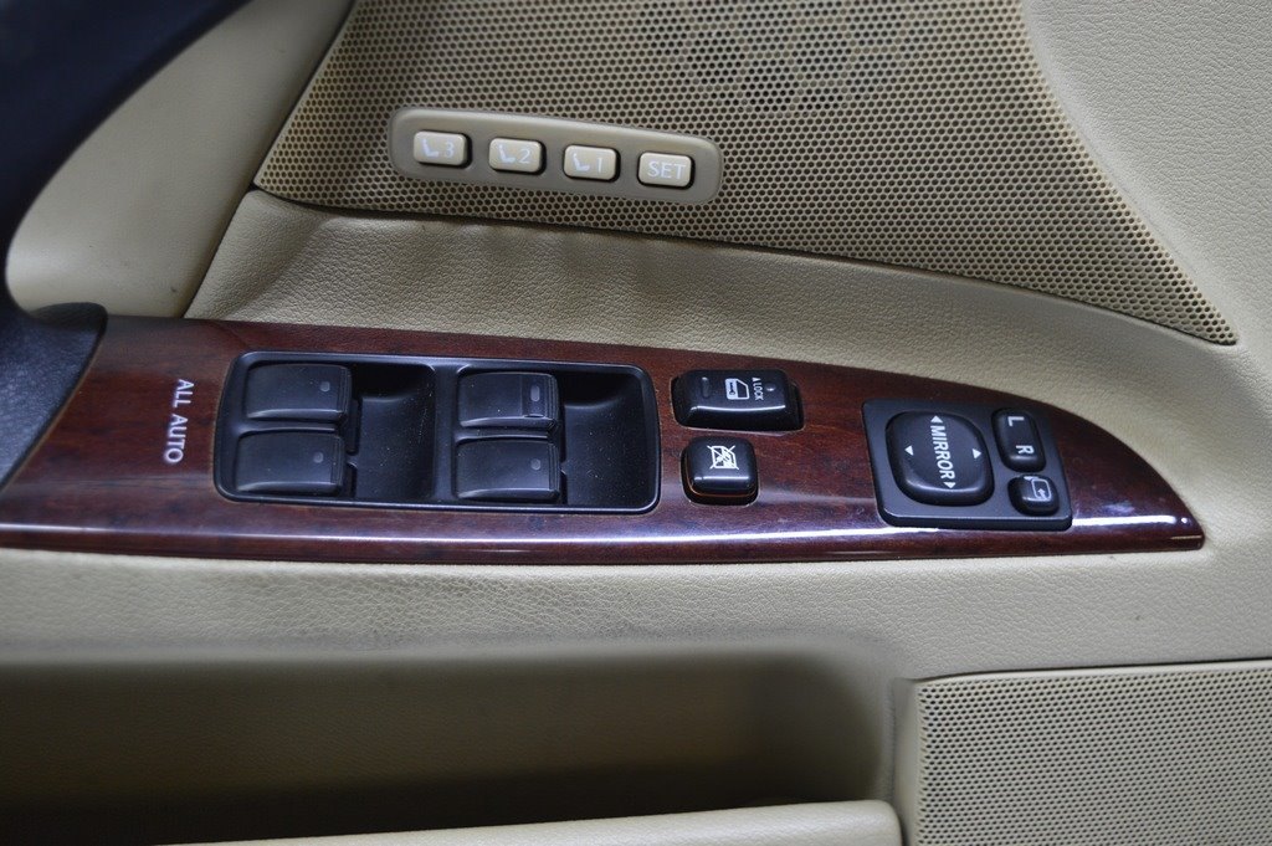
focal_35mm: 48
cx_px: 636
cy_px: 423
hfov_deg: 41.1
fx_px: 1695
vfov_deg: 28.0
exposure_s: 1/30
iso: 400
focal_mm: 32
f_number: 4.5
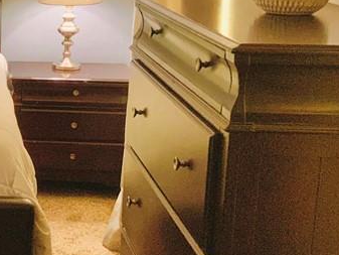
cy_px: 69
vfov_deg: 16.7
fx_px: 862
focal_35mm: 88
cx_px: -139
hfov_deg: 19.8
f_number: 1.8
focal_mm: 3
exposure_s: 1/60
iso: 200
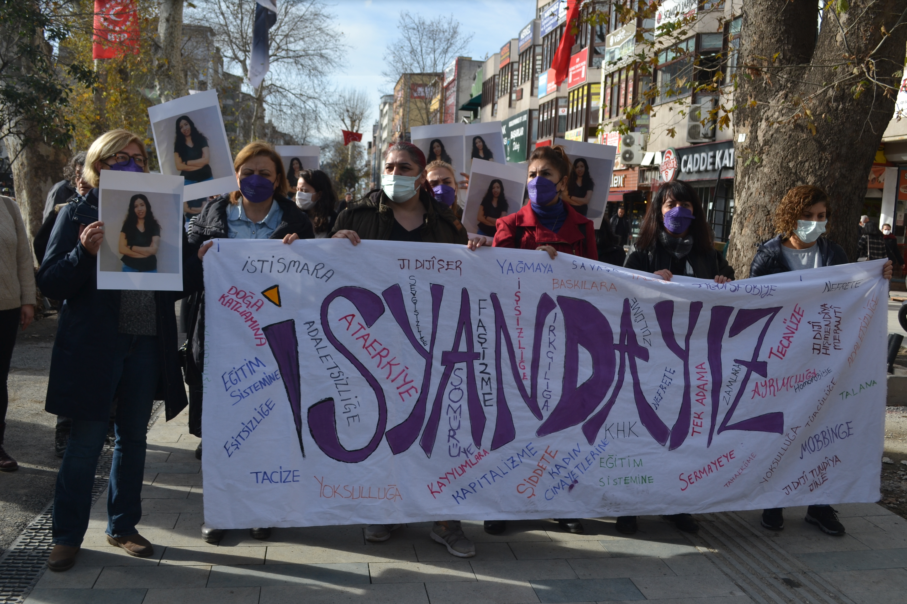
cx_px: 454
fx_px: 831
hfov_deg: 57.2
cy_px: 302
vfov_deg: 40.0
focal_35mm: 33
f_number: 7.1
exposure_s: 1/200
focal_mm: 22
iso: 100
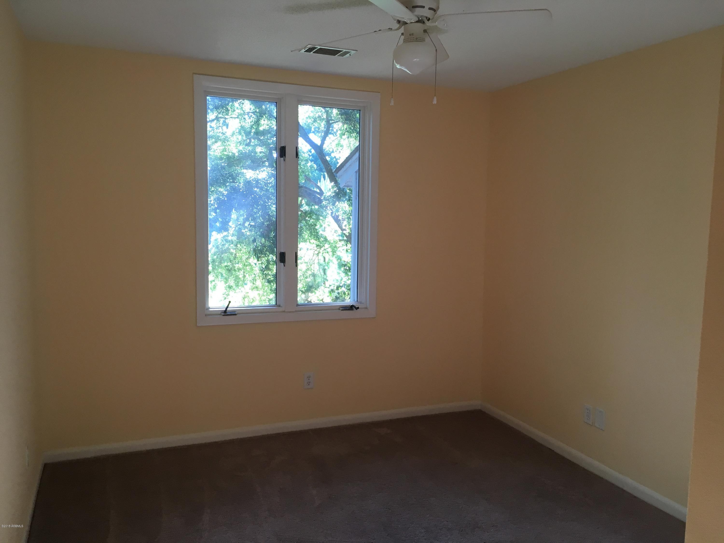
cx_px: 362
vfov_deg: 48.2
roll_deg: -1.6
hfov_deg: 61.7
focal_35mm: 29
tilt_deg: -7.4
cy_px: 272
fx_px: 607
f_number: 2.2
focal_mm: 4.15
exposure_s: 1/30
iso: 25
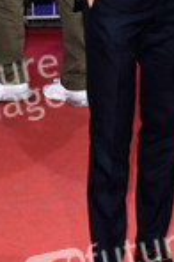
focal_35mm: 154
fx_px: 1122
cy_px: 9
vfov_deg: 13.2
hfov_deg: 8.8
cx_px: 167
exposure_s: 1/160
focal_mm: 38
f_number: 6.3
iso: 400
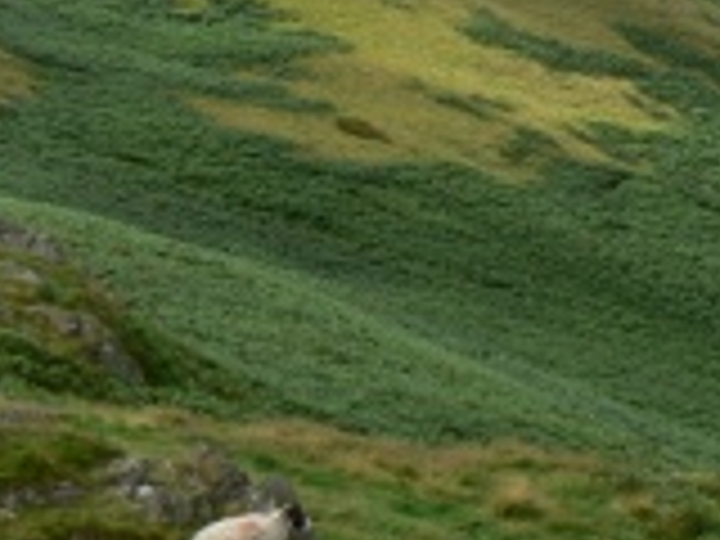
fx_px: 2018
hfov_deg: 20.2
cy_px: 36
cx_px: 274
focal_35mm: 97
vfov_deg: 15.0
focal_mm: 6
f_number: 5.6
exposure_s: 1/320
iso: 80
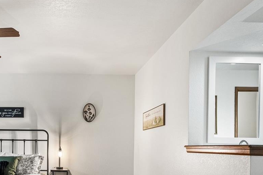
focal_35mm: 33
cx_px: 72
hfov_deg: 55.0
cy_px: 146
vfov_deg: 38.1
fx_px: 241
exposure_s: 2.5
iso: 200
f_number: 8
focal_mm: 16
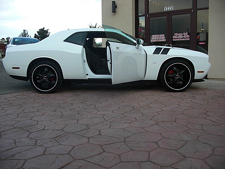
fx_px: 234
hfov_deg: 51.4
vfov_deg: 39.7
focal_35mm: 36
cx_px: 112
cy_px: 84
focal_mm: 6.3
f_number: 2.8
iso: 50
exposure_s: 1/250
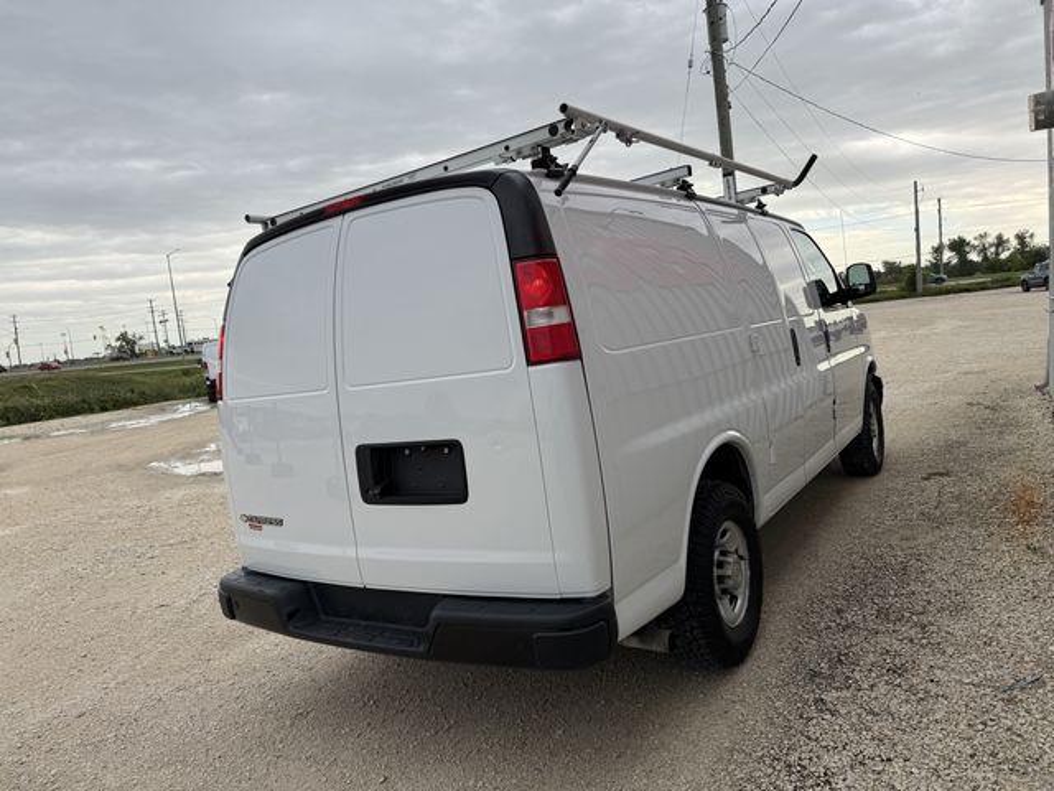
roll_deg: +6.3
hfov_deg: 71.6
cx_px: 527
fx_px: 731
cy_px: 396
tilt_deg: -3.4
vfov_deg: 56.8
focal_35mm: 24
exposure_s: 1/1192
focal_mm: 6.76
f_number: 1.78
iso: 80
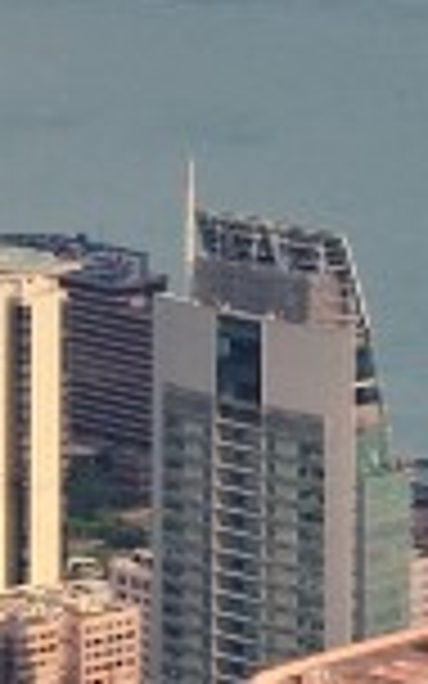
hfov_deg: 3.7
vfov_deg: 5.9
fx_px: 6607
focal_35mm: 354
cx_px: -545
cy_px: -238
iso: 200
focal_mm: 44
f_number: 5.6
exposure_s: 1/250
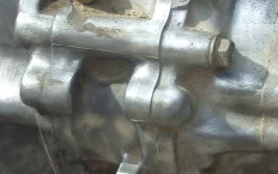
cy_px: 74
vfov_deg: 6.9
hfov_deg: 11.0
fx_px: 1440
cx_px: 111
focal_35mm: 190
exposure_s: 1/125
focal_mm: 8.7
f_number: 8.4
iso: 80
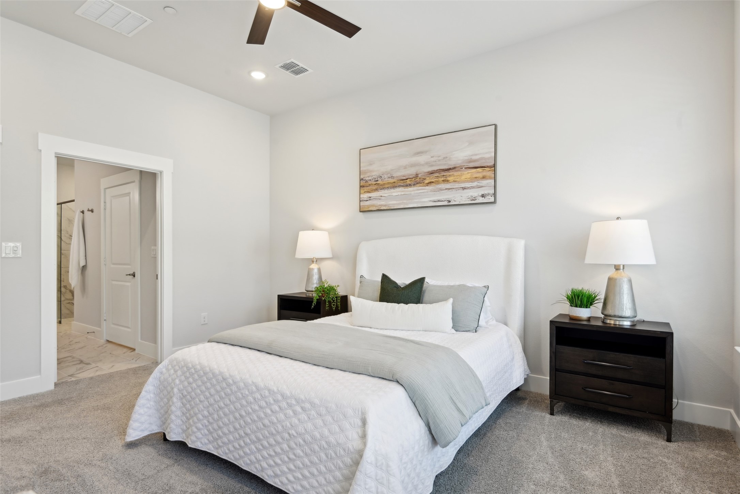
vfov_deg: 67.4
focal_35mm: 18
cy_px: 247
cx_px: 370
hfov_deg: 90.0
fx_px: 370
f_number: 8
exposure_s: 1/25
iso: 400
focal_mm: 18
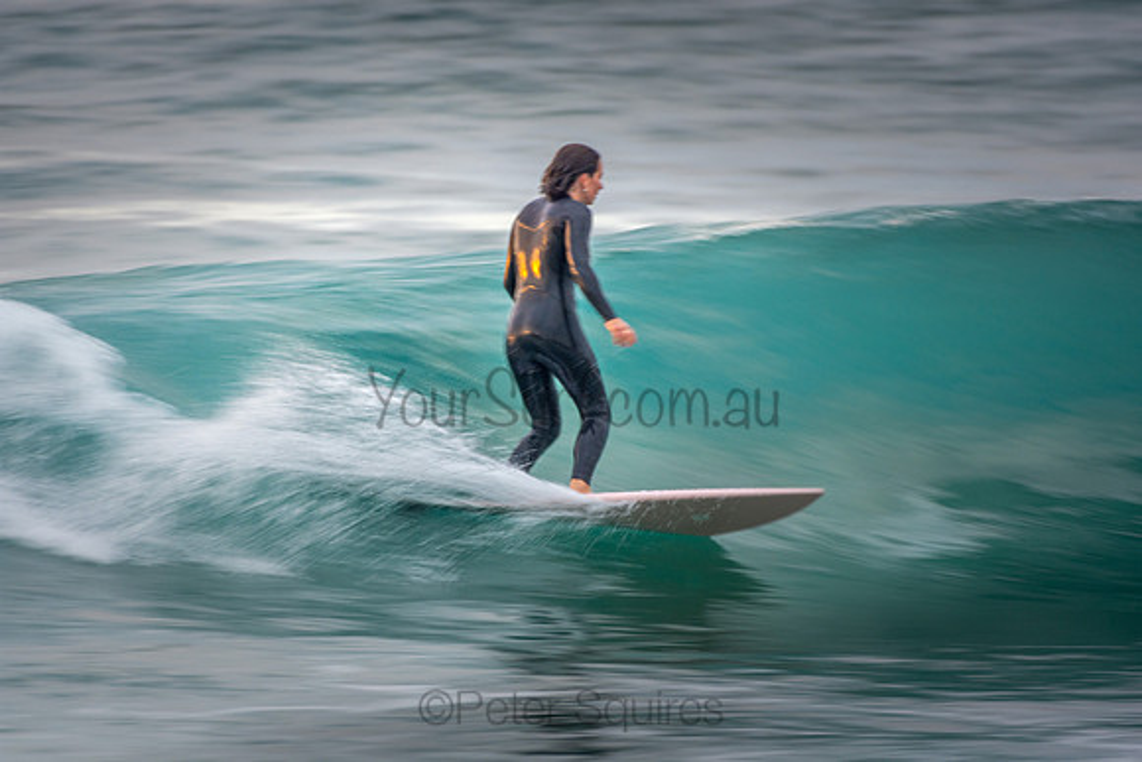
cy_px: 381
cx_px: 571
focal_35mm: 750
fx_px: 23796
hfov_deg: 2.7
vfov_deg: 1.8
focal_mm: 500
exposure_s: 1/40
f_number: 5.6
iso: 220
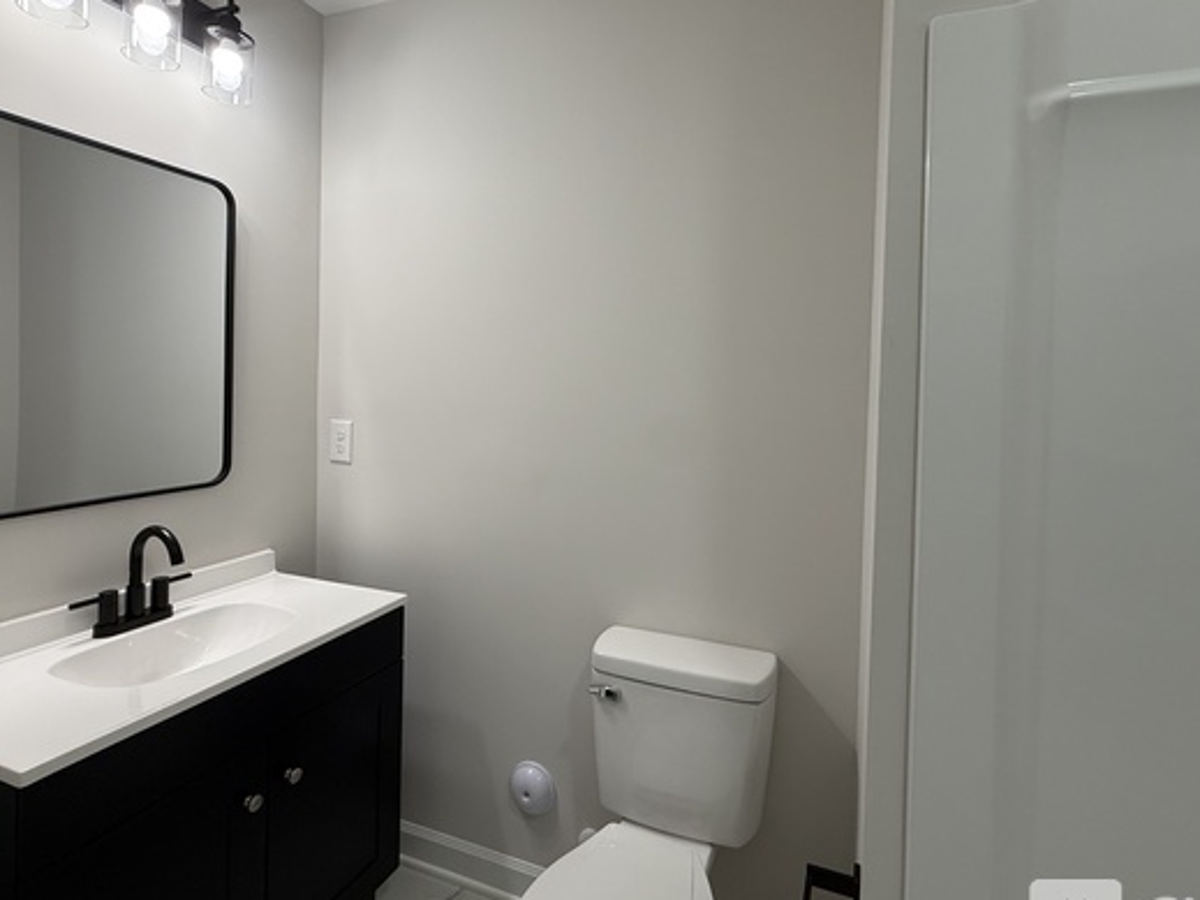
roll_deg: -1.7
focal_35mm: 18
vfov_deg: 71.3
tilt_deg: +0.1
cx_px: 632
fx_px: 624
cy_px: 393
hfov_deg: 87.7
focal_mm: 2.22
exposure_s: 1/120
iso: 80
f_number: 2.2
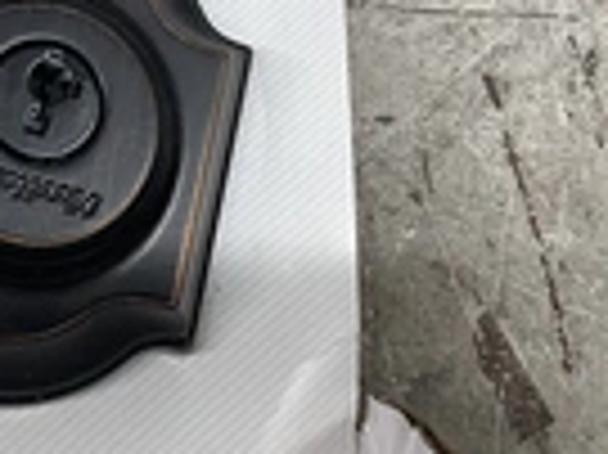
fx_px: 1614
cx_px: -86
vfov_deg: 15.7
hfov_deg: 20.2
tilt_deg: -75.5
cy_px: -9
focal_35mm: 92
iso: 64
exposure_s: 1/120
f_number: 2.4
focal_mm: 3.3
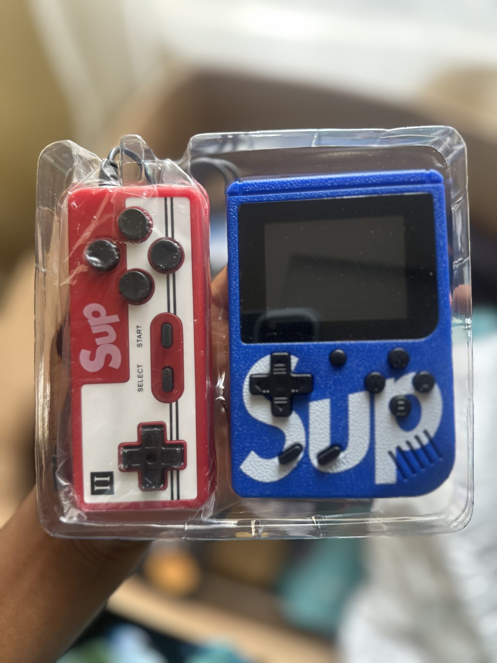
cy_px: 332
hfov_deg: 56.8
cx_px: 248
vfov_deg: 71.6
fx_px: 459
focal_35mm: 24
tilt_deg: -69.4
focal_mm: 6.86
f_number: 1.78
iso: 500
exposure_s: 1/60
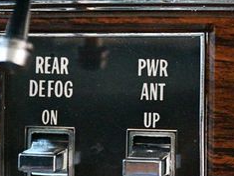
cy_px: 100
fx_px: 1378
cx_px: 160
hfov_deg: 9.7
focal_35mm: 204
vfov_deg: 7.3
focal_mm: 52
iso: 12800
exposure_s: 1/50
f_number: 4.8
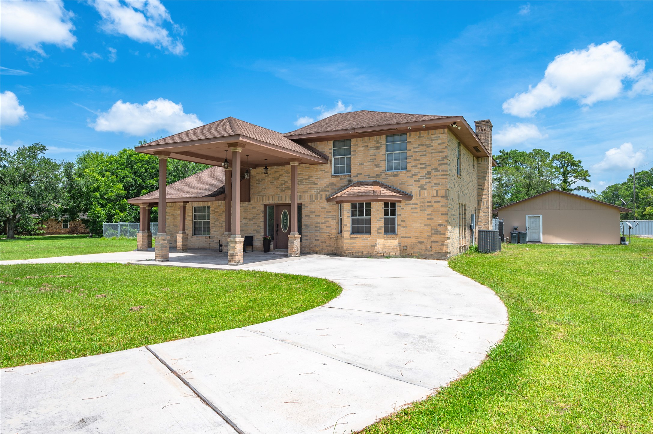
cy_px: 217
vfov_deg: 55.0
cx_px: 326
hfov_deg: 76.1
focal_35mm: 23
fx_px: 417
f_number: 13
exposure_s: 1/160
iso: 125
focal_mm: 23
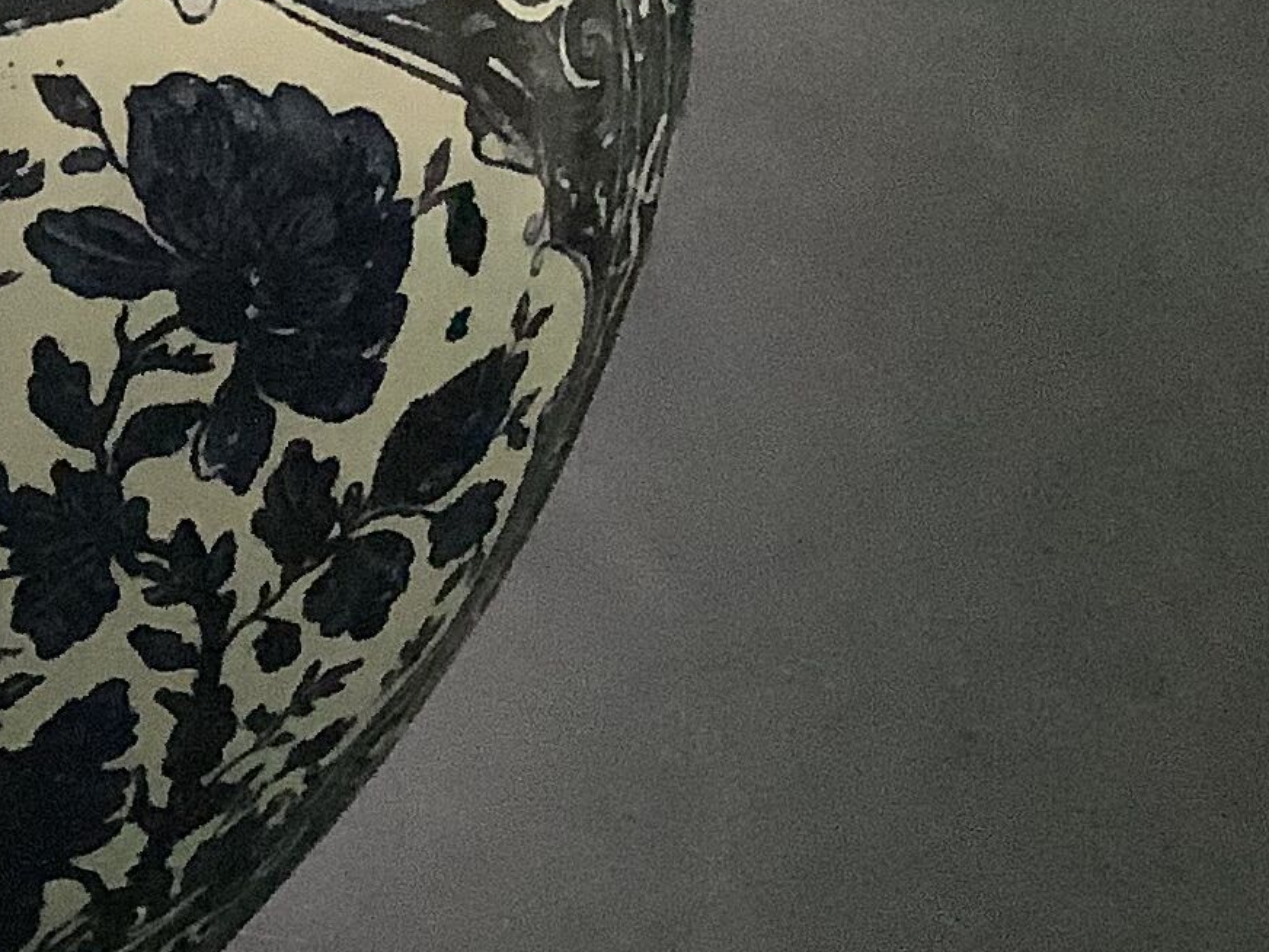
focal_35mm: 116
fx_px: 4252
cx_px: -875
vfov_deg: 12.4
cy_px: -284
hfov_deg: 15.1
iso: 200
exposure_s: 1/60
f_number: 2.4
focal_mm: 3.3
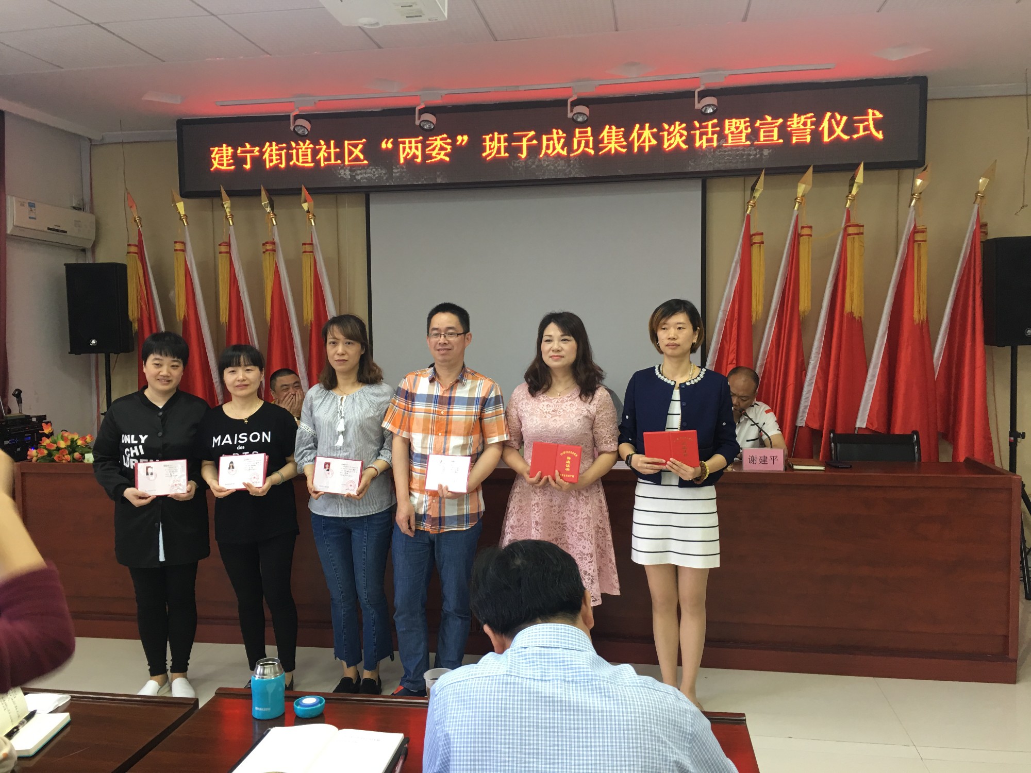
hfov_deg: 61.7
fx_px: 864
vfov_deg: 48.2
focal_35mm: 29
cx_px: 516
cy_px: 386
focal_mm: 4.15
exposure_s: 1/17
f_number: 2.2
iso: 32
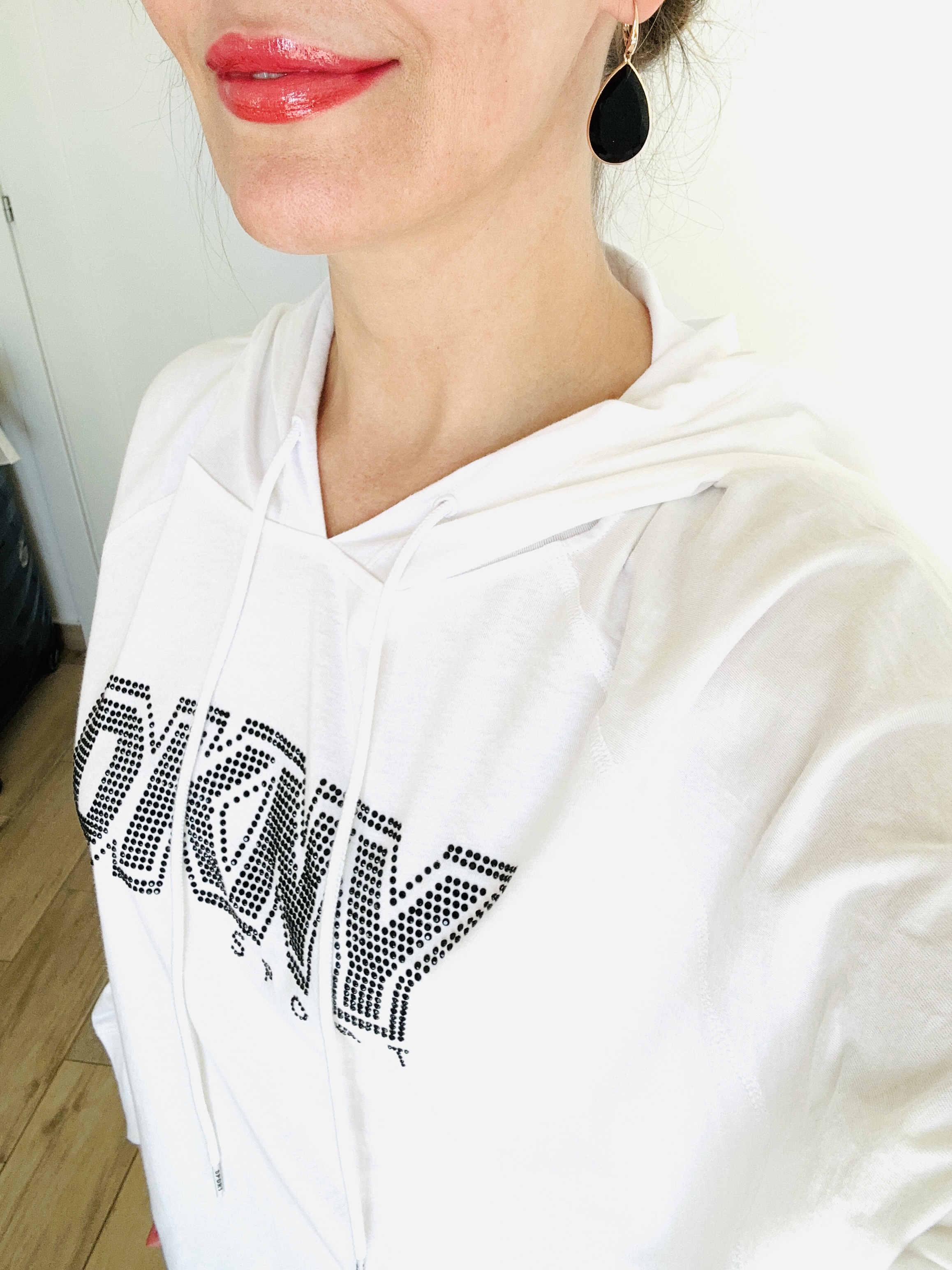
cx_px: 476
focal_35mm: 30
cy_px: 635
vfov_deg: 60.0
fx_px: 1100
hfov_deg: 46.8
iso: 20
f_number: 1.9
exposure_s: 1/152
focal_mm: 2.69
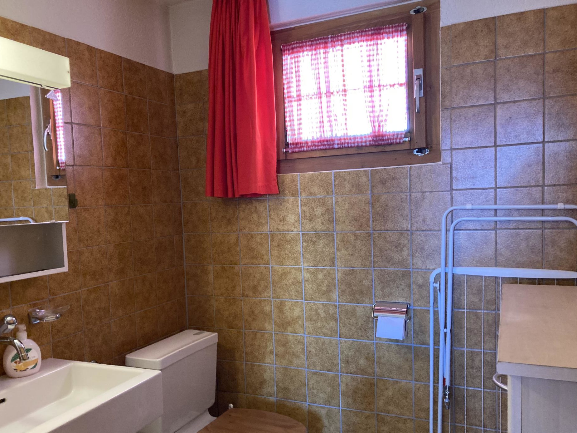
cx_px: 262
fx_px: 517
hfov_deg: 58.3
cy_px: 235
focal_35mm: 31
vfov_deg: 45.4
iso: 320
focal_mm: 3.99
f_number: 1.8
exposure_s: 1/25
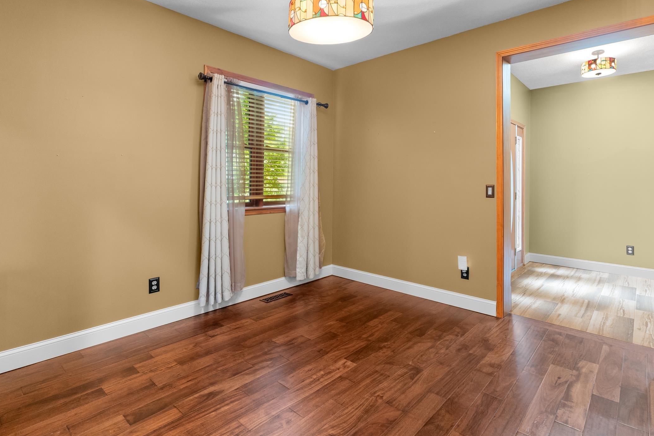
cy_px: 192
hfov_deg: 89.5
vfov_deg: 67.2
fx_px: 327
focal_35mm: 18
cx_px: 369
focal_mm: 10
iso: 400
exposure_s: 1.6
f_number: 8
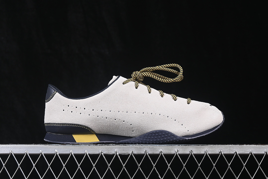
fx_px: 558
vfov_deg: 18.2
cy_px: 90
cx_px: 134
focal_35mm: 75
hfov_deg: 27.0
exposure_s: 1/80
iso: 160
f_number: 8
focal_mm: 50
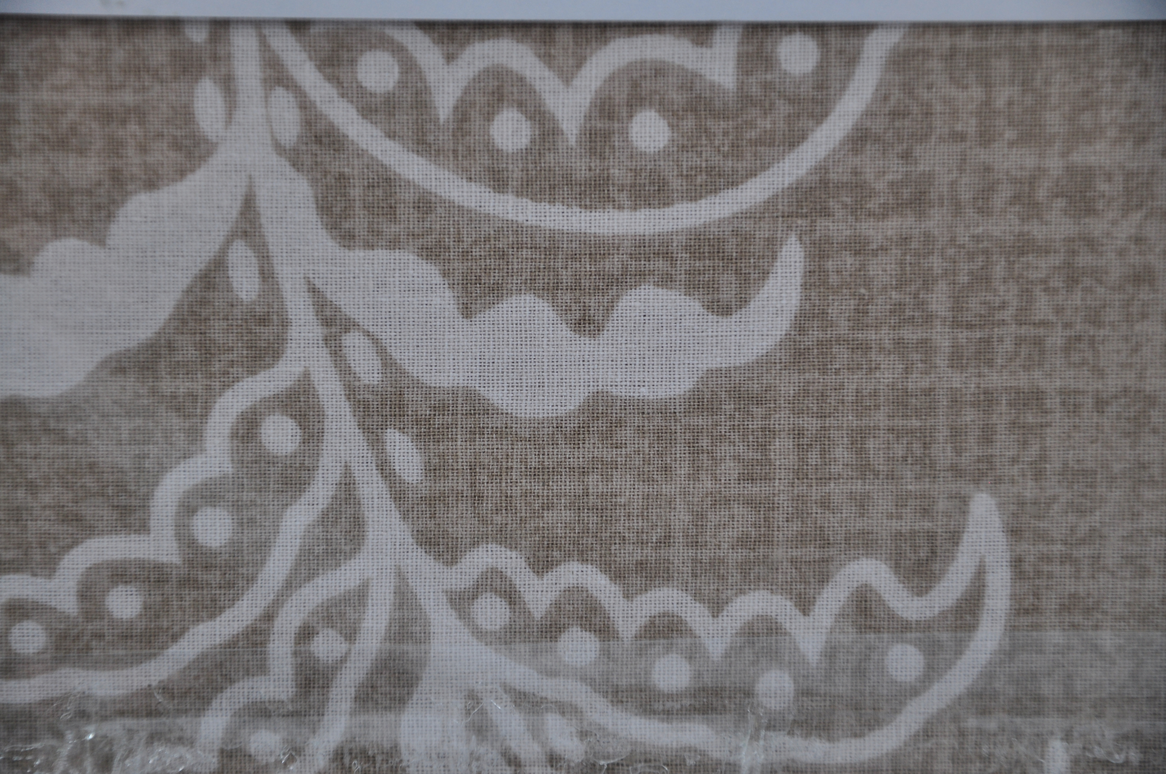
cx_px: 583
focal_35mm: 158
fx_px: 5095
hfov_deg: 13.1
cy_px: 387
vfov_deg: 8.7
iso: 200
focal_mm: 105
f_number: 5.6
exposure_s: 1/160
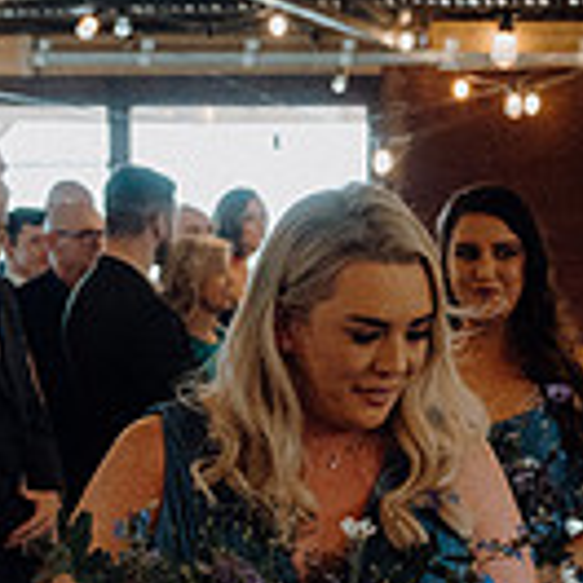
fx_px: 2496
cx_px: 424
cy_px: 510
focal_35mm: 131
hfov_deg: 13.3
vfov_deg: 13.2
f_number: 3.5
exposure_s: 1/200
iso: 5000
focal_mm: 35
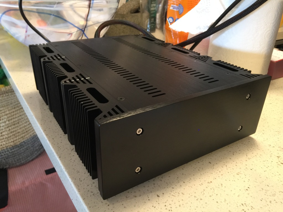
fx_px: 237
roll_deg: -3.5
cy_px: 106
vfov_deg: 48.2
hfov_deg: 61.7
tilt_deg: -30.0
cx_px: 142
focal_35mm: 29
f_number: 2.2
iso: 100
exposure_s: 1/17
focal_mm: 4.15
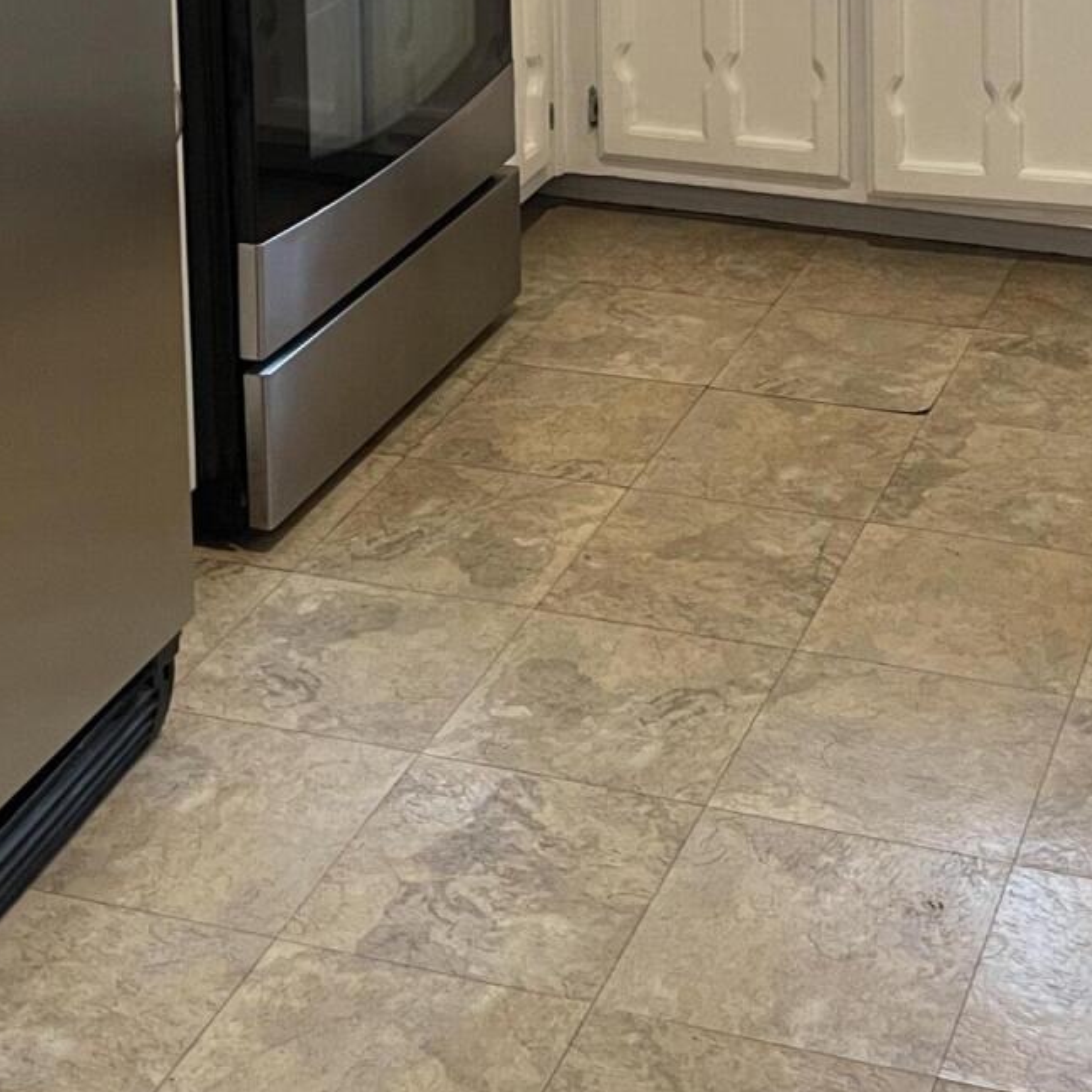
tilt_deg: -7.6
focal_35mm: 71
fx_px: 2534
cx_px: 753
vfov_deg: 22.1
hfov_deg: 24.2
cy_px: -284
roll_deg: +1.0
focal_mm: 4.2
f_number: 1.6
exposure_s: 1/60
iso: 125
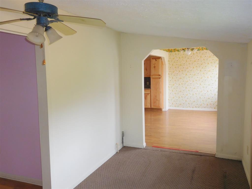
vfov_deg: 49.7
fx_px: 204
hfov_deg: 63.4
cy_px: 94
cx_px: 126
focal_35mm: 28
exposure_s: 1/50
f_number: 3.5
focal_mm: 5
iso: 125
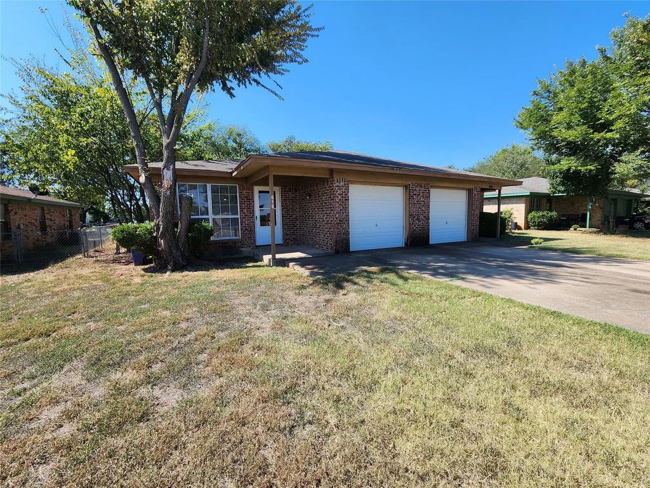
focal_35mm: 13
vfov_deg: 89.9
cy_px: 244
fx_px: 244
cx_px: 325
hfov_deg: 106.2
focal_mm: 2.2
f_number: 2.2
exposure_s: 1/1176
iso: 50
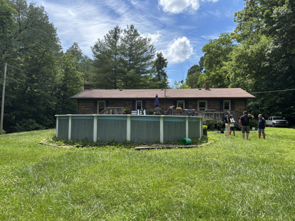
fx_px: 222
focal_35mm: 26
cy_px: 110
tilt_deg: +2.2
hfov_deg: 67.3
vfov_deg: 53.0
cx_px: 148
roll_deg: -0.8
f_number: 1.6
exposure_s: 1/2342
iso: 50
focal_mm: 5.96
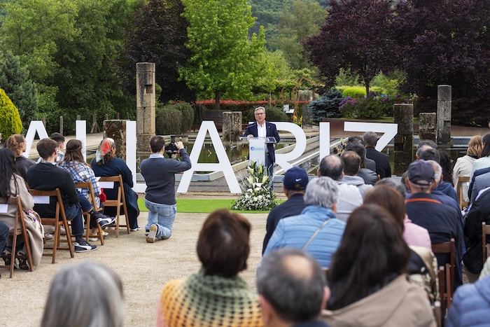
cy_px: 164
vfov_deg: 19.5
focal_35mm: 70
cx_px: 245
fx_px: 953
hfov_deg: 28.8
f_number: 4
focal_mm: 70
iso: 125
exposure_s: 1/200
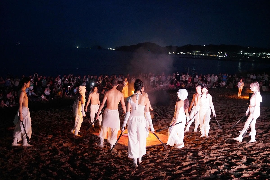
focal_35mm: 42
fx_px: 315
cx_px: 135
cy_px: 90
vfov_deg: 31.9
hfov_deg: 46.4
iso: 12800
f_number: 2.8
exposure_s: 1/60
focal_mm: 42
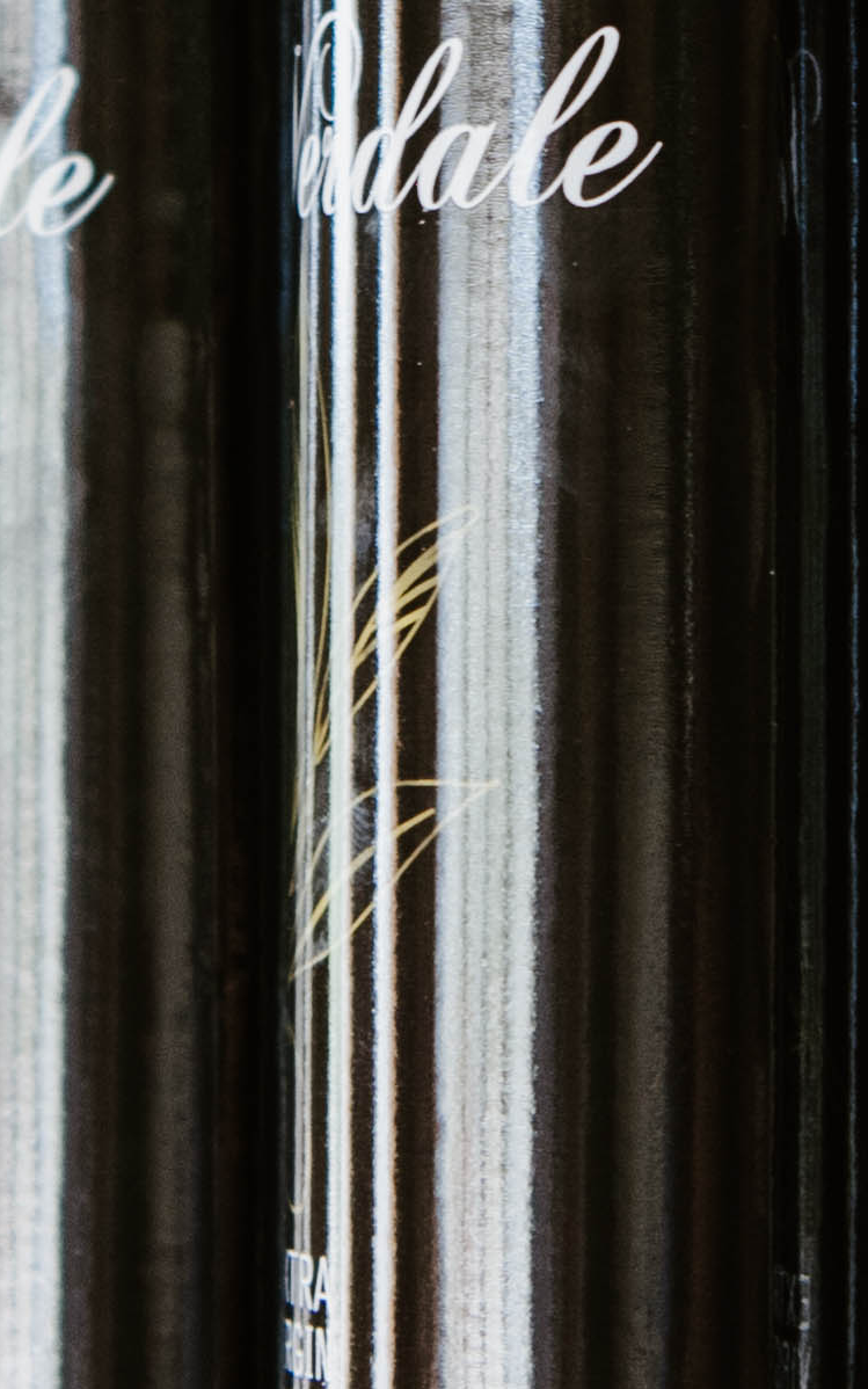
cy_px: -56
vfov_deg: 7.9
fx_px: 9952
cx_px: 563
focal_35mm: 263
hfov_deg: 5.0
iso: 400
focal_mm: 42
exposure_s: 1/50
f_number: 3.5
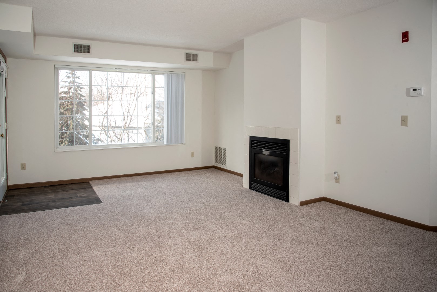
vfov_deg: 53.2
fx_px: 291
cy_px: 146
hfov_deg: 73.7
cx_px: 218
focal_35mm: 24
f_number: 11
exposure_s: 1/40
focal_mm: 24
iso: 800
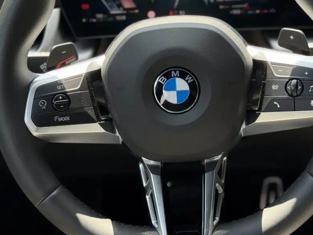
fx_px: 804
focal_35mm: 89
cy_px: 77
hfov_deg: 22.0
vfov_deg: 16.5
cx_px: 180
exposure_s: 1/281
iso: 64
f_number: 1.78
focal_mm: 6.76
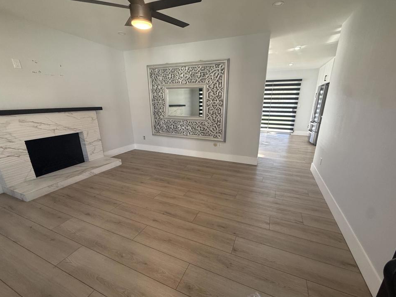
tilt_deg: -17.0
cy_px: 155
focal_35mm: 15
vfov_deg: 81.7
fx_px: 172
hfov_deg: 98.1
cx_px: 204
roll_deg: -0.2
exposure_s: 1/120
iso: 200
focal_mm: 2.22
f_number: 2.2
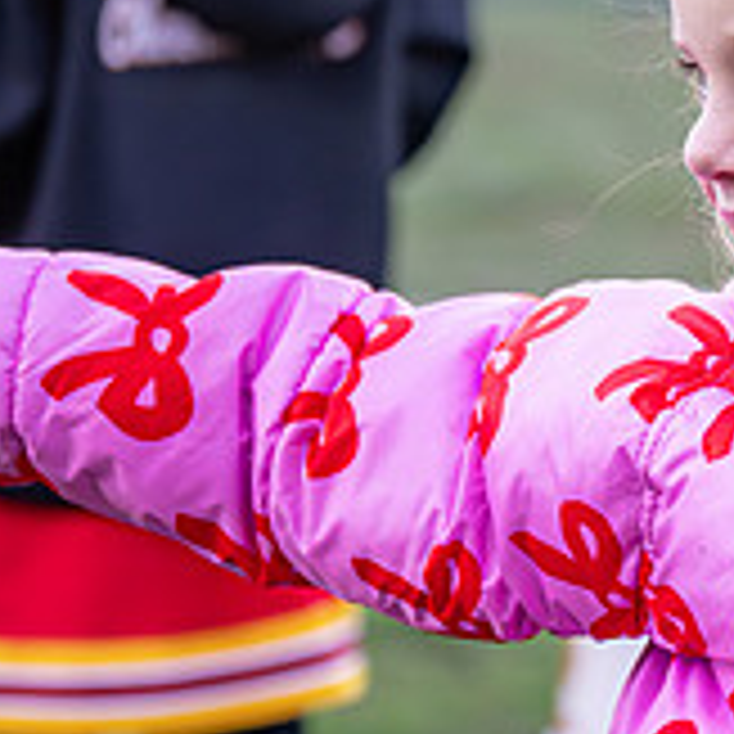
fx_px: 6453
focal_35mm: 269
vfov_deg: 6.5
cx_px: 771
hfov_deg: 6.5
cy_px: 220
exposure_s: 1/1000
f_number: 2.8
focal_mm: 70
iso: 400
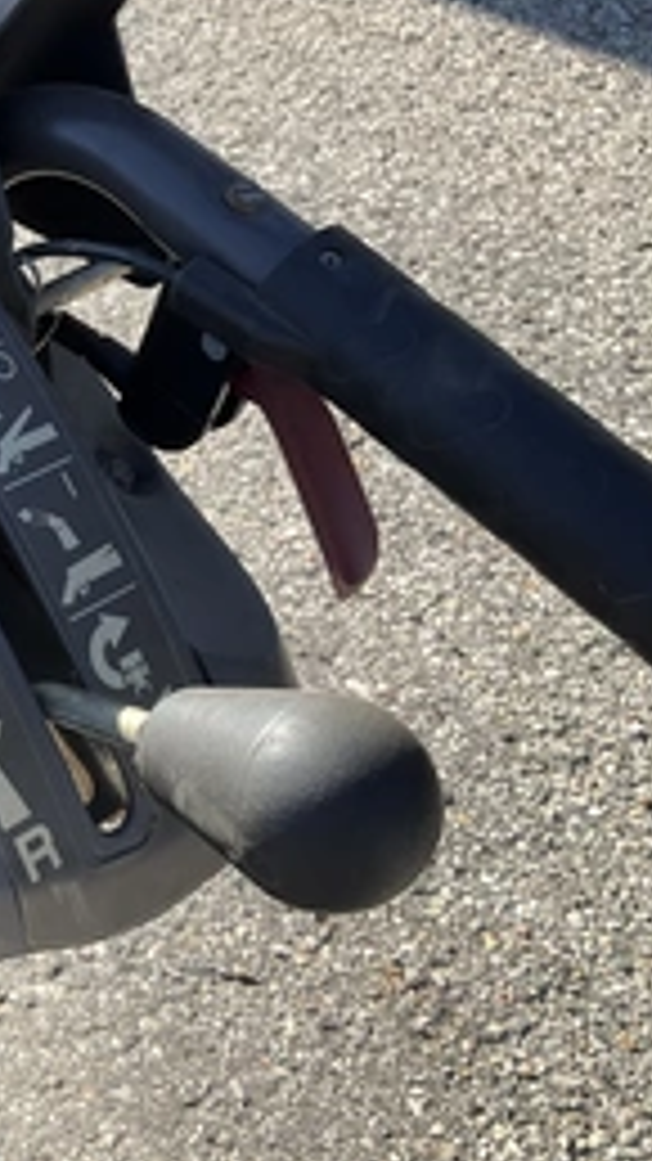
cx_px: -135
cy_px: 500
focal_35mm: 49
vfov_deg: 42.0
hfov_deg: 22.5
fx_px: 1507
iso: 25
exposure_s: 1/562
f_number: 1.8
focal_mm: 3
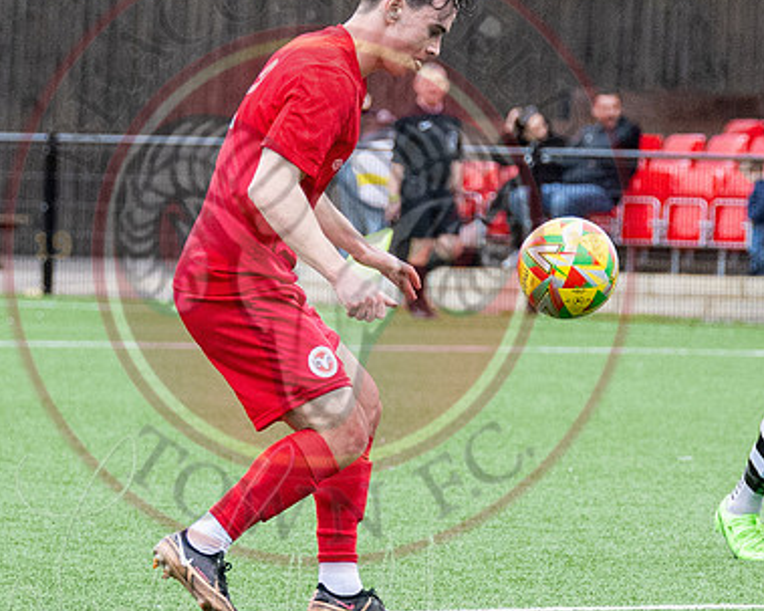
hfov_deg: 3.5
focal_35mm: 546
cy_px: 175
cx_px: 635
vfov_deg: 2.8
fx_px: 12343
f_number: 4
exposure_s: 1/1600
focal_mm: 120
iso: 1250
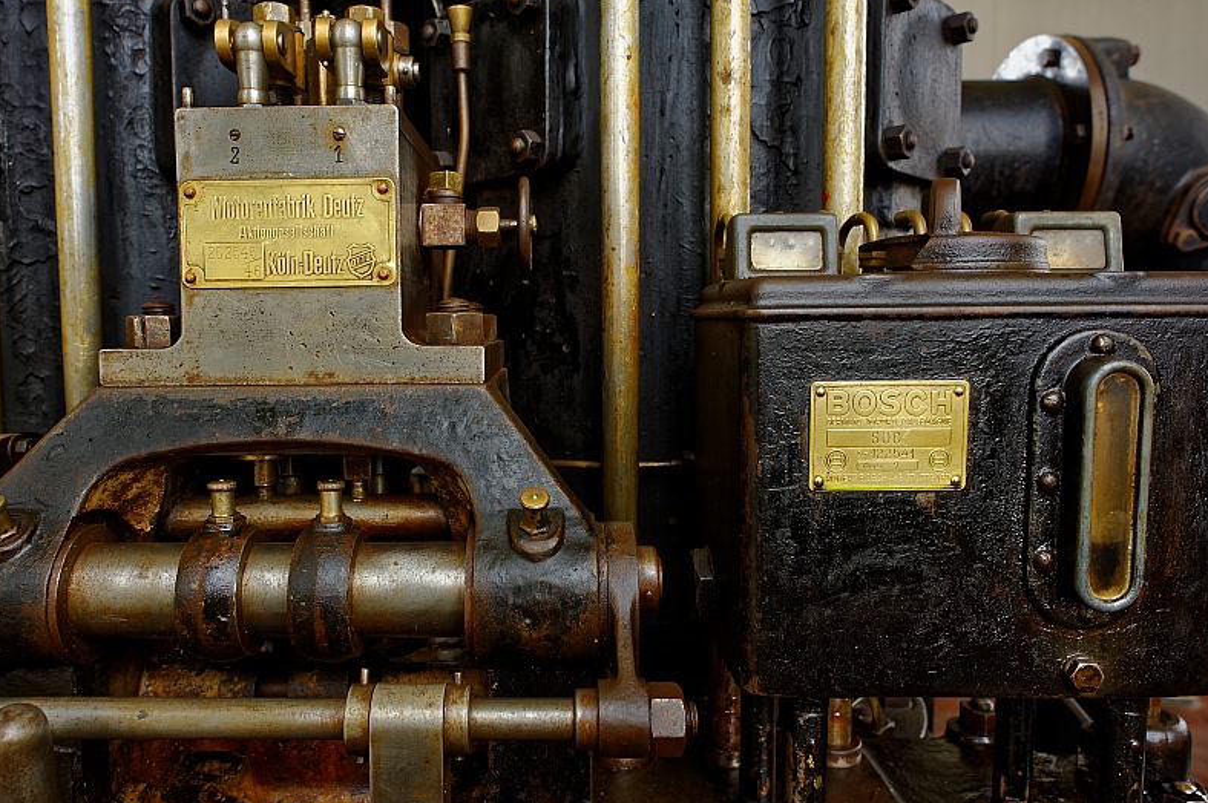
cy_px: 384
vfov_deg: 49.5
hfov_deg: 69.2
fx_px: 872
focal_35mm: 26
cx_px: 537
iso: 200
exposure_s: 1/25
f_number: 6.3
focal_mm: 20
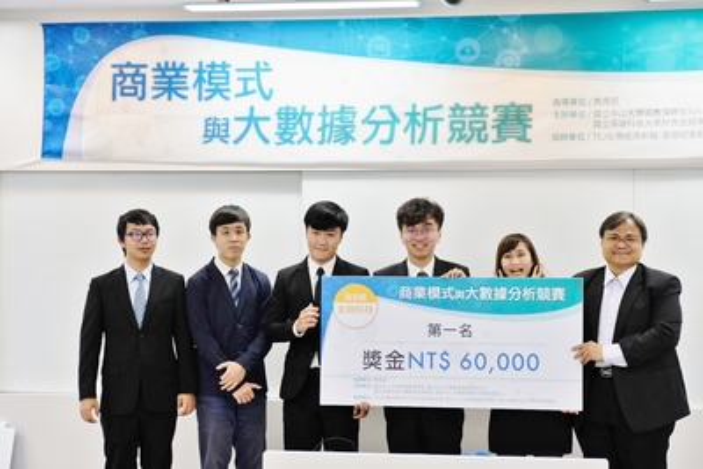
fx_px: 1192
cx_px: 352
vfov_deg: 22.3
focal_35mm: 61
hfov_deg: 32.9
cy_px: 234
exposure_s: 1/70
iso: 400
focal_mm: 40.7
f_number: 4
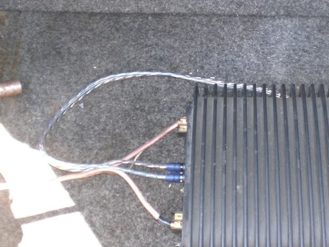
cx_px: 252
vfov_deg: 19.1
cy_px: 39
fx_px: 722
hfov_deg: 25.3
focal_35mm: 76
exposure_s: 1/80
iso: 200
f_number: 3.1
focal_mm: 6.3
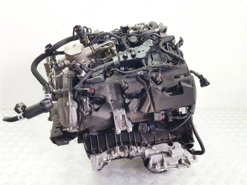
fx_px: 186
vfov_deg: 53.1
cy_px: 92
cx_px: 124
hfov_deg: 67.3
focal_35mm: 26
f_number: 1.7
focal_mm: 4.2
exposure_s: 1/50
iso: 80
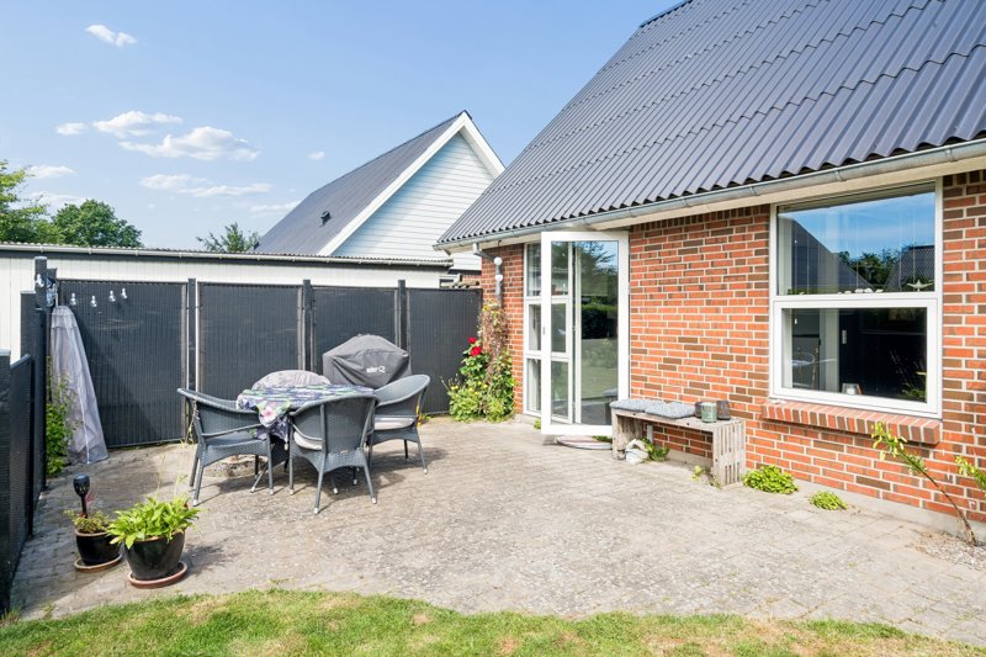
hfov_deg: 78.6
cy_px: 328
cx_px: 493
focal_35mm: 22
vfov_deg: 57.2
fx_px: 602
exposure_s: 1/80
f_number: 16
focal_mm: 22
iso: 320
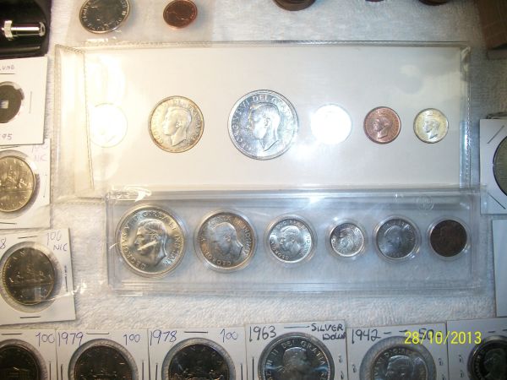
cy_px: 190
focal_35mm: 32
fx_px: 469
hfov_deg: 56.8
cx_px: 254
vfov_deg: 44.2
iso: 80
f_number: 2.9
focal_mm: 5.7
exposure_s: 1/250
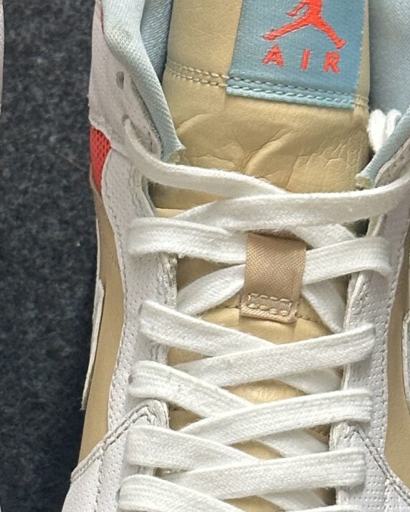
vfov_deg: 11.5
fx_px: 2531
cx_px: 47
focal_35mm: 167
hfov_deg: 9.2
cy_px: 422
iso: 200
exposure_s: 1/36
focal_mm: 6.86
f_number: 1.78
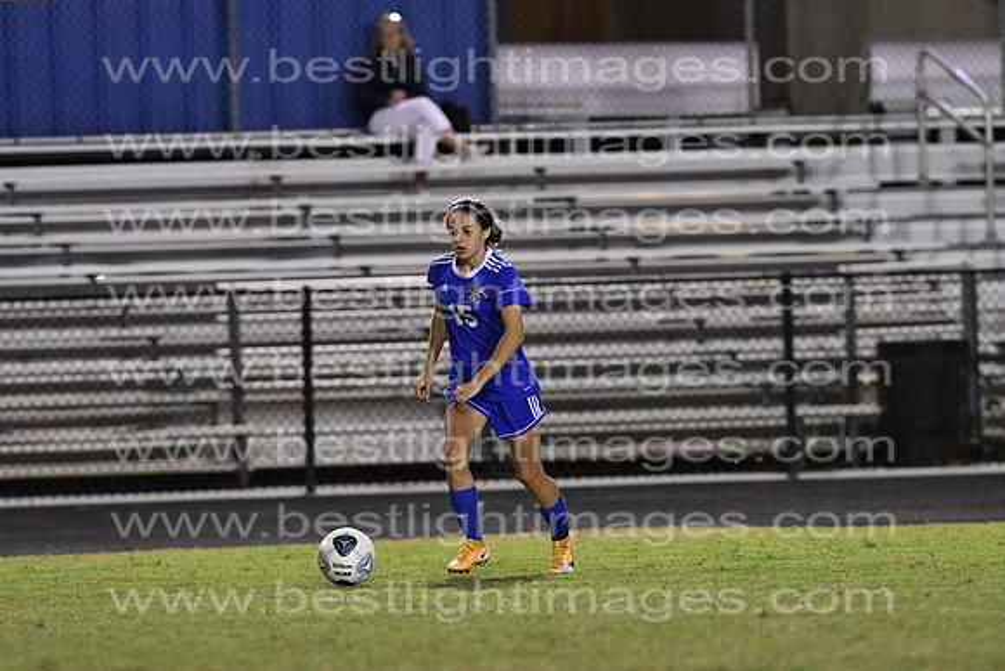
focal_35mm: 450
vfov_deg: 3.1
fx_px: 12565
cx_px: 502
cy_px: 336
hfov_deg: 4.6
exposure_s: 1/640
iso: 10000
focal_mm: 300
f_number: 3.5
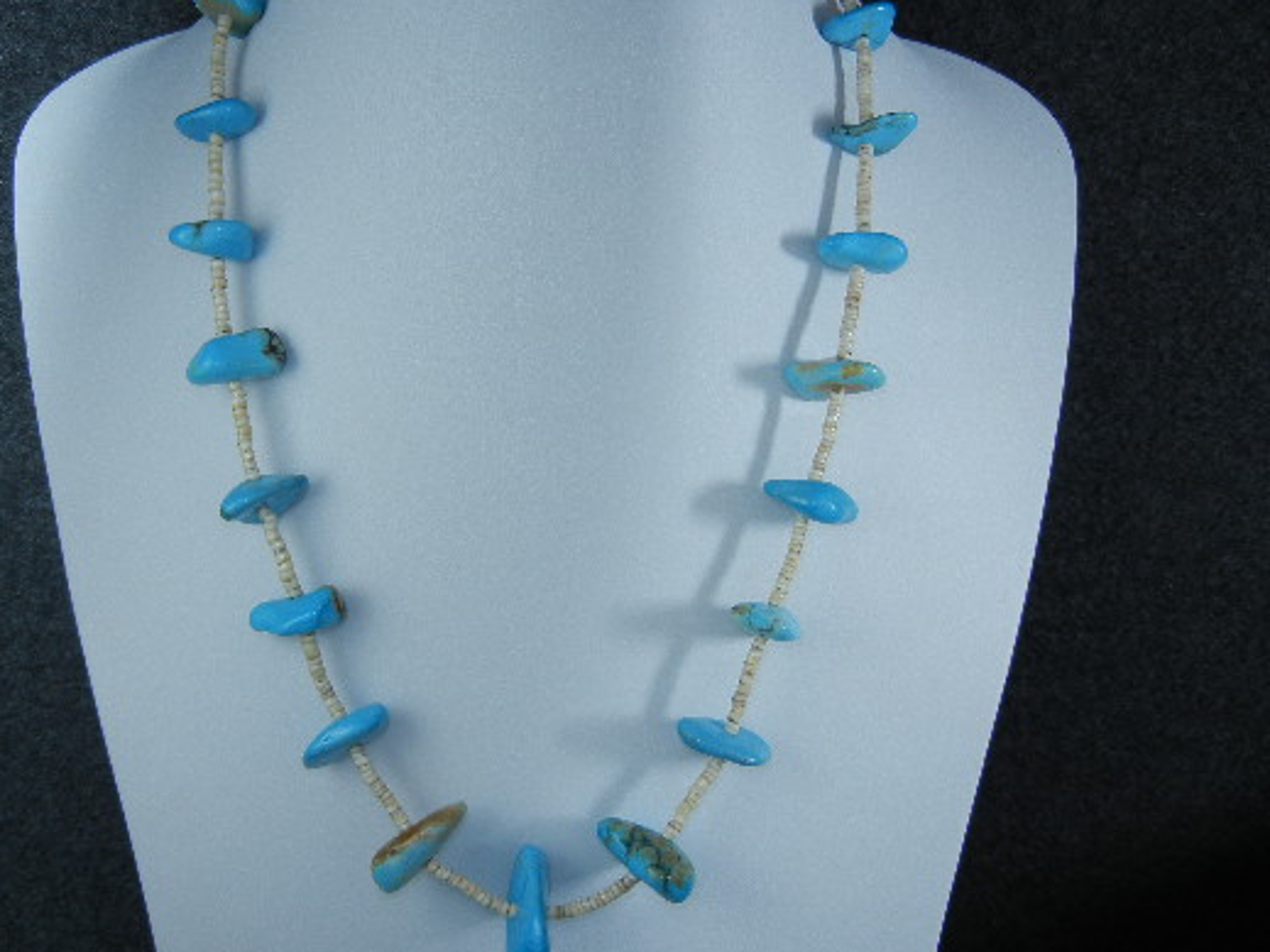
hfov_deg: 49.9
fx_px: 1357
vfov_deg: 38.6
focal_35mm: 37
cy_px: 460
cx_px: 526
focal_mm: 5.4
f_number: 3.5
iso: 160
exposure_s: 1/43.5
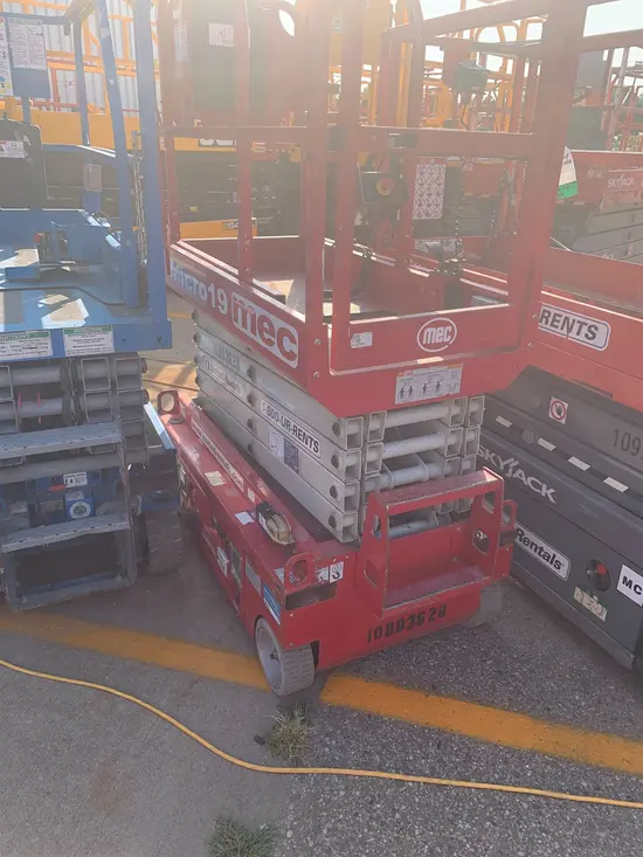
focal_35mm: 26
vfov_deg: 67.3
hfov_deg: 53.1
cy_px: 428
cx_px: 322
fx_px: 644
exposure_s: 1/894
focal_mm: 4.25
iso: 25
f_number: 1.8
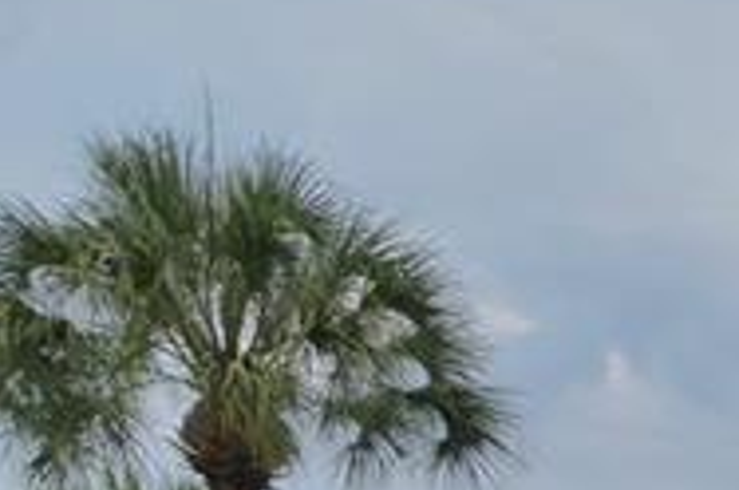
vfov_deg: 6.6
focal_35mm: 197
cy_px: 1154
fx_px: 4037
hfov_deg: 9.1
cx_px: 1948
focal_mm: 24
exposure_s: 1/250
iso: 140
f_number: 8
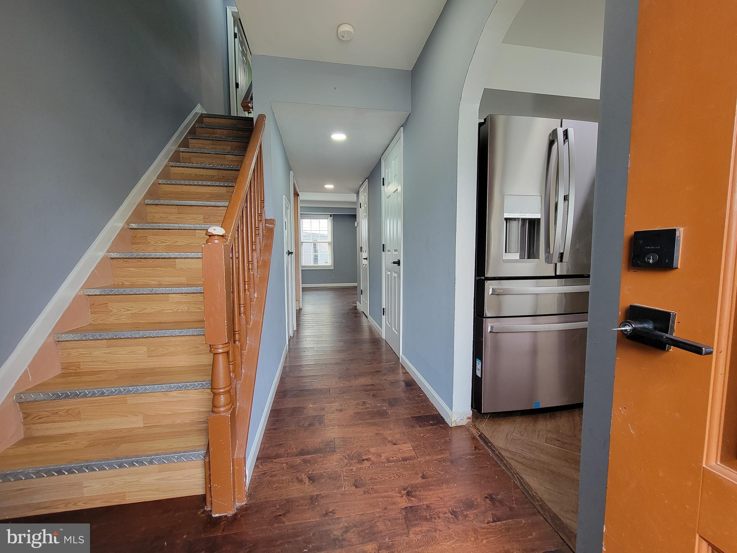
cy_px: 276
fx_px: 277
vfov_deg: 89.9
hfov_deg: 106.2
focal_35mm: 13
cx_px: 368
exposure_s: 1/60
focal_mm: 2.2
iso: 160
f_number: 2.2
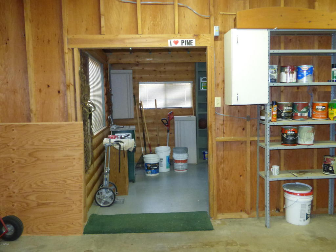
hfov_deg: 58.4
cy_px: 126
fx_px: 301
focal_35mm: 31
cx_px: 168
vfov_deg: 45.4
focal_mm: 5.53
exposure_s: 1/50
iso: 800
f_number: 3.3
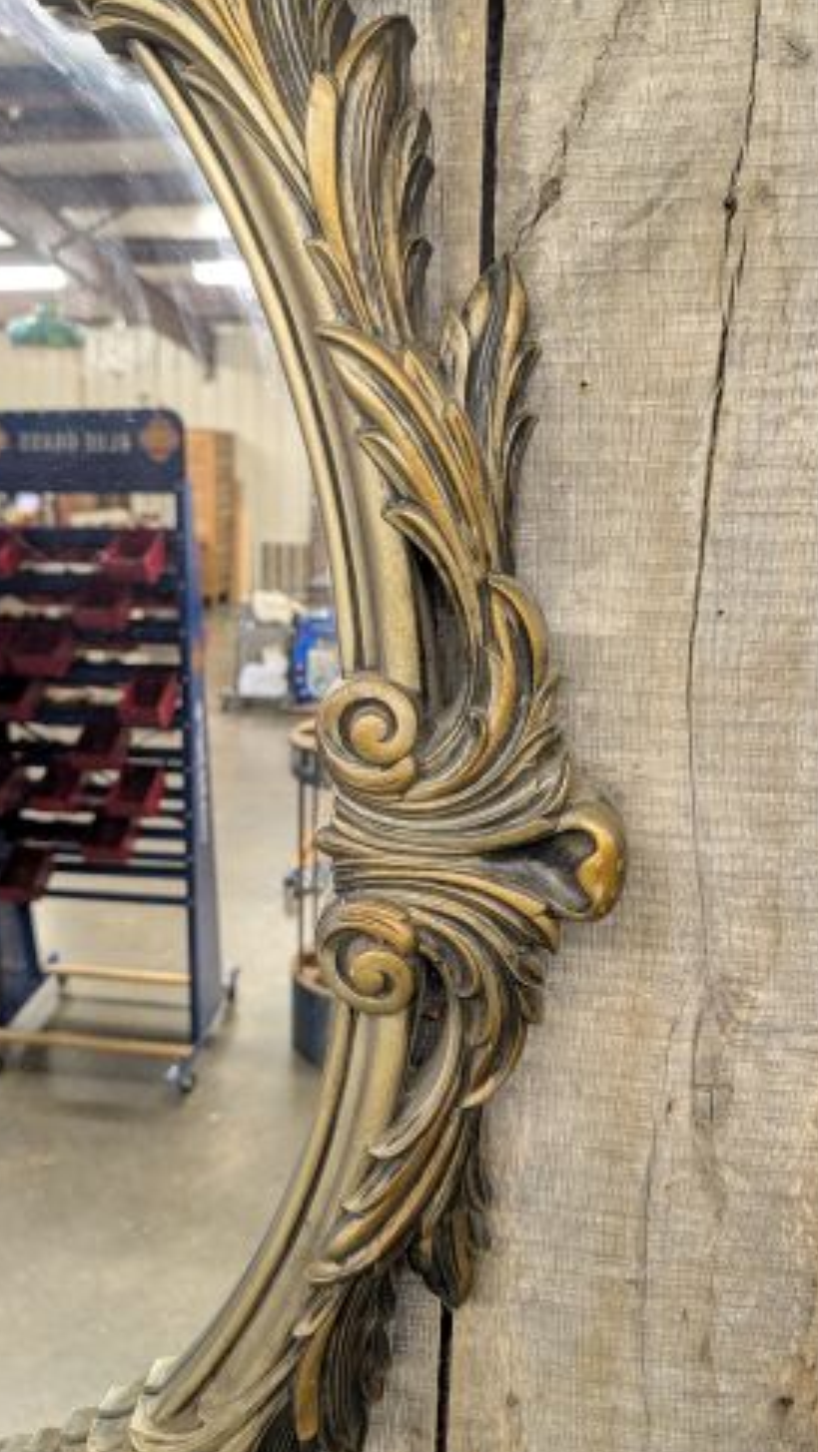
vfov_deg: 69.8
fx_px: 1041
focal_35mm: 27
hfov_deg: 42.7
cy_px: 716
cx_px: 324
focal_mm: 6.9
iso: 268
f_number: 1.68
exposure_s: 1/30
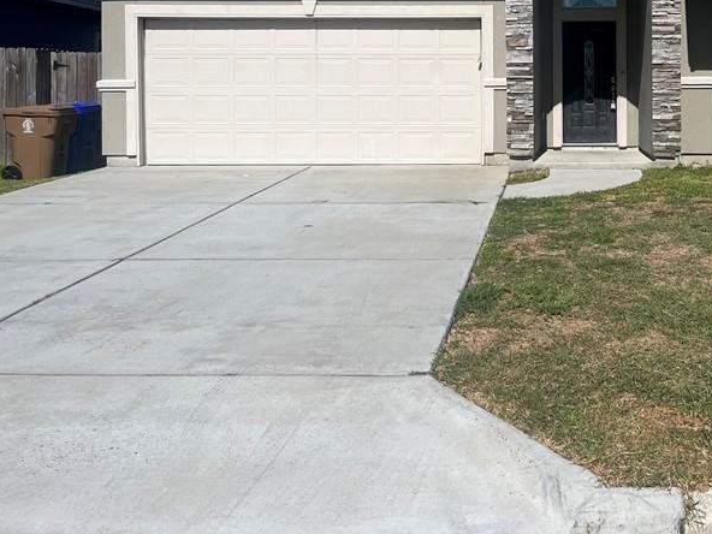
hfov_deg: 40.3
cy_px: 91
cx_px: 574
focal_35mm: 45
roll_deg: +0.5
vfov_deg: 31.2
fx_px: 926
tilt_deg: +0.9
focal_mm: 5.1
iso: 50
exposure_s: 1/8403
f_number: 1.6
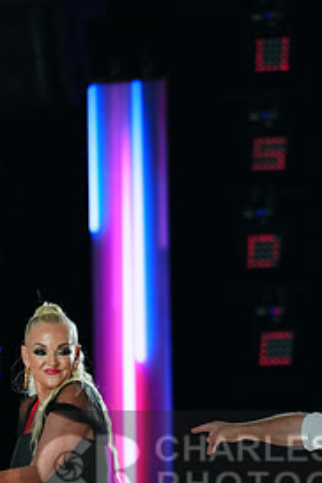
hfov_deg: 5.0
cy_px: 471
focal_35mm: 276
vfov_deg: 7.4
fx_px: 3703
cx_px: 264
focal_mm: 130
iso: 2000
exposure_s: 1/500
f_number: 2.8
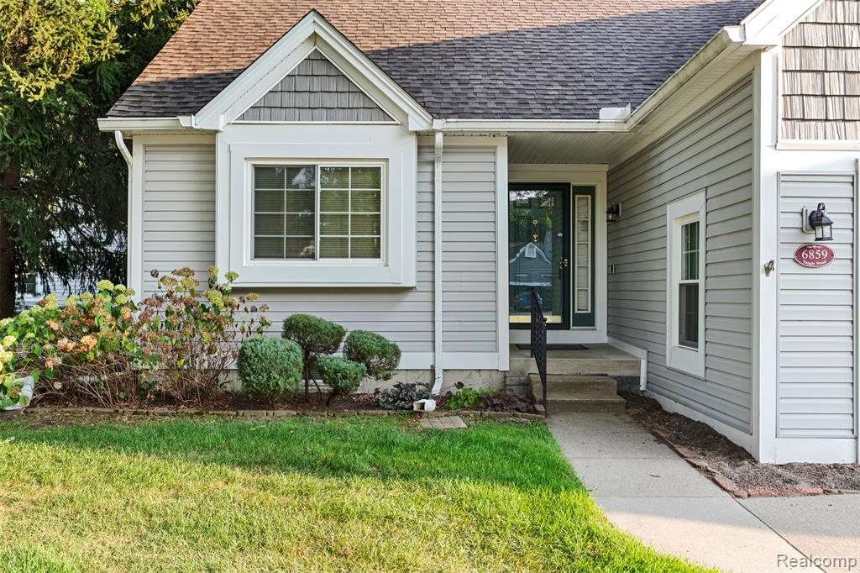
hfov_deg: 60.3
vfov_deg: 42.3
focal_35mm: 31
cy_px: 286
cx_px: 430
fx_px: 740
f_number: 8
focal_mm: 31
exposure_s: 1/5
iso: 100
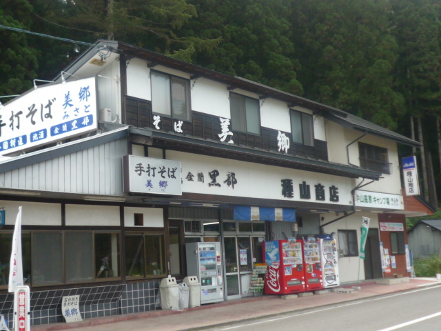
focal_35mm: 47
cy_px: 166
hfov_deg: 40.4
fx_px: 599
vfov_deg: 30.9
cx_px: 220
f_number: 2.9
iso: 100
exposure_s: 1/320
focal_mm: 4.7
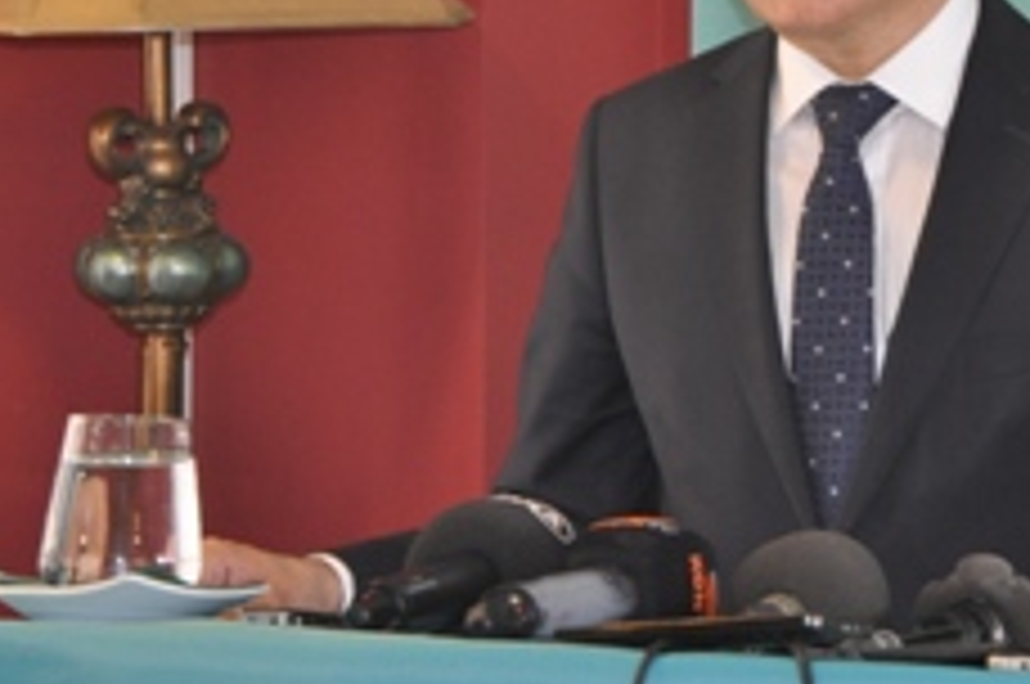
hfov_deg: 13.9
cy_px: 40
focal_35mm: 147
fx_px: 4200
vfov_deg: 9.3
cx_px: 841
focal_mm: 50
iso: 800
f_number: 4.5
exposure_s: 1/60
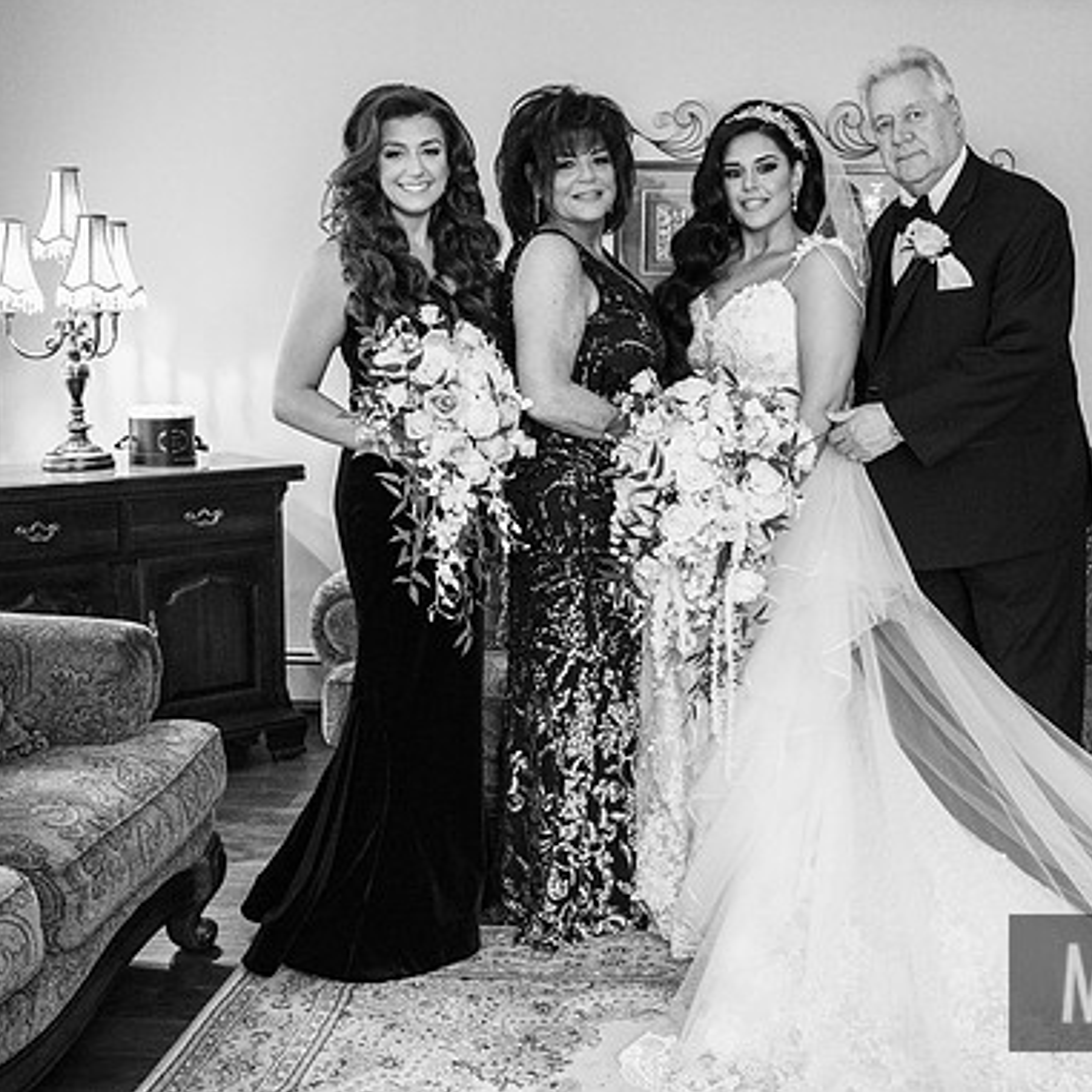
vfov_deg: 42.8
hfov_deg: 42.1
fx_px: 1392
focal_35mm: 39
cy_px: 506
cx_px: 749
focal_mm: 28
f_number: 4
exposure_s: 1/125
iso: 12800
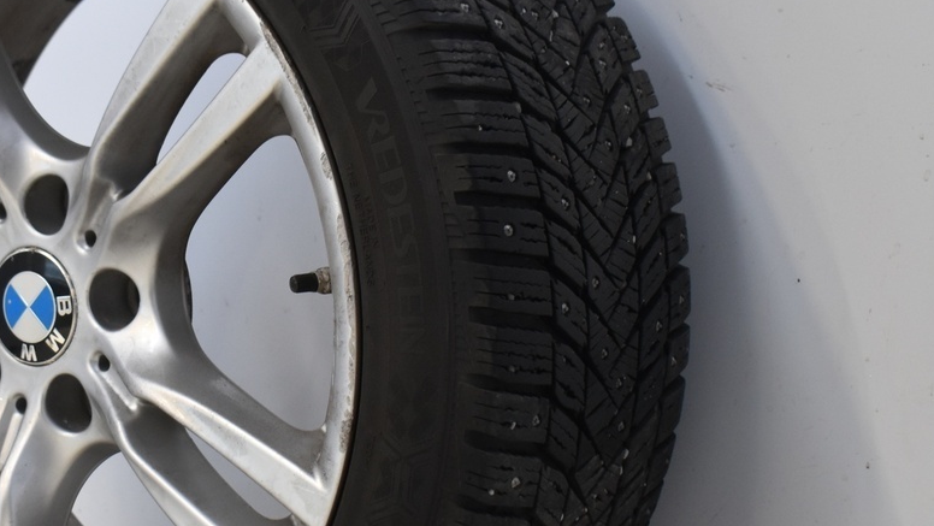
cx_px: 209
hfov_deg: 22.2
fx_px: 2356
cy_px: 329
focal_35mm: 95
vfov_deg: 12.7
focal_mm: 29
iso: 800
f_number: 4.2
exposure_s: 1/60
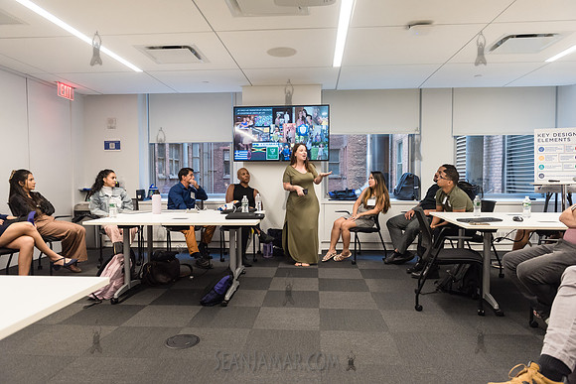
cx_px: 288
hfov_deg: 73.7
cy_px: 192
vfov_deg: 53.2
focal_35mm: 24
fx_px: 384
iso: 2500
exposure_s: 1/250
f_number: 4.5
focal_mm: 24
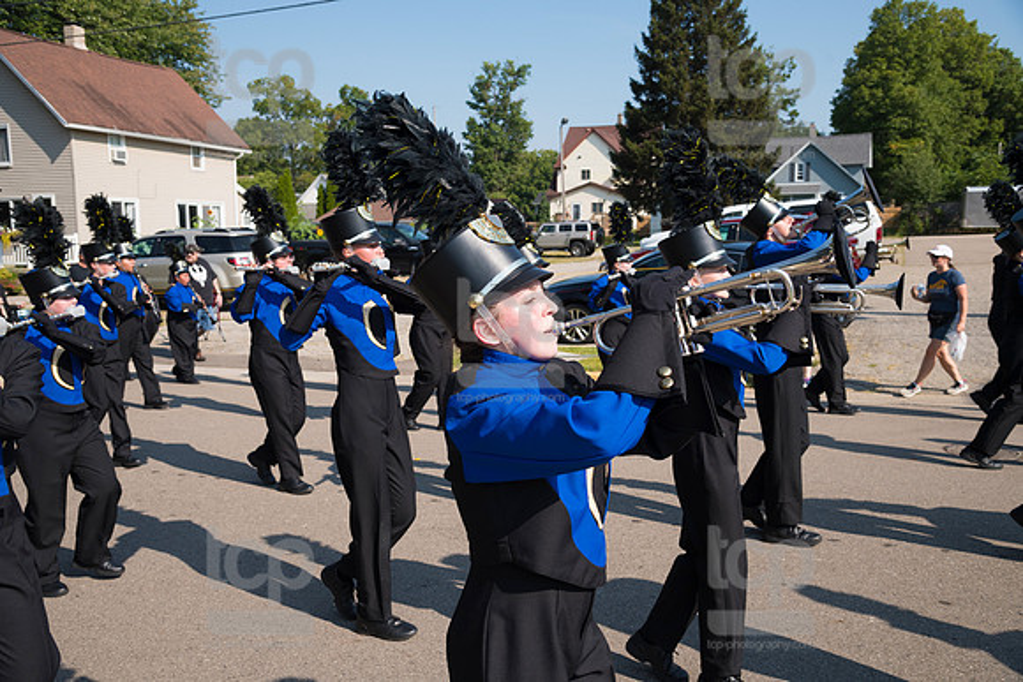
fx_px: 910
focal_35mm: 32
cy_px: 341
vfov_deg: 41.1
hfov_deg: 58.7
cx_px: 512
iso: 320
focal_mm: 32
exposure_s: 1/800
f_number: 6.3
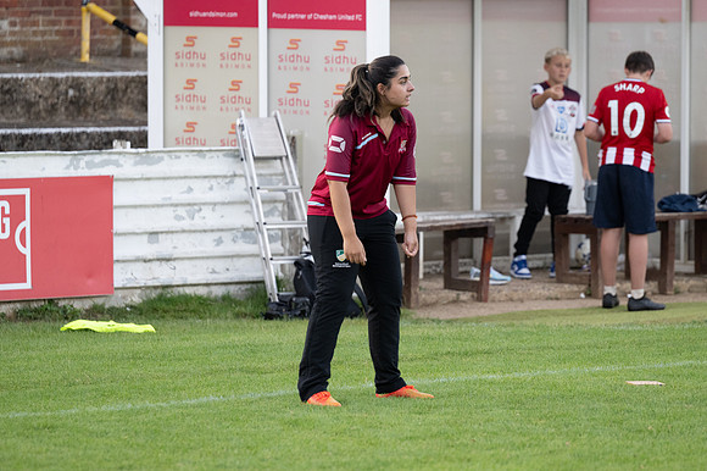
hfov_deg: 8.1
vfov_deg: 5.4
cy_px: 236
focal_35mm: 255
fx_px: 5005
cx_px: 354
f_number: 3.2
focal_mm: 170
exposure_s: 1/500
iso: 1000
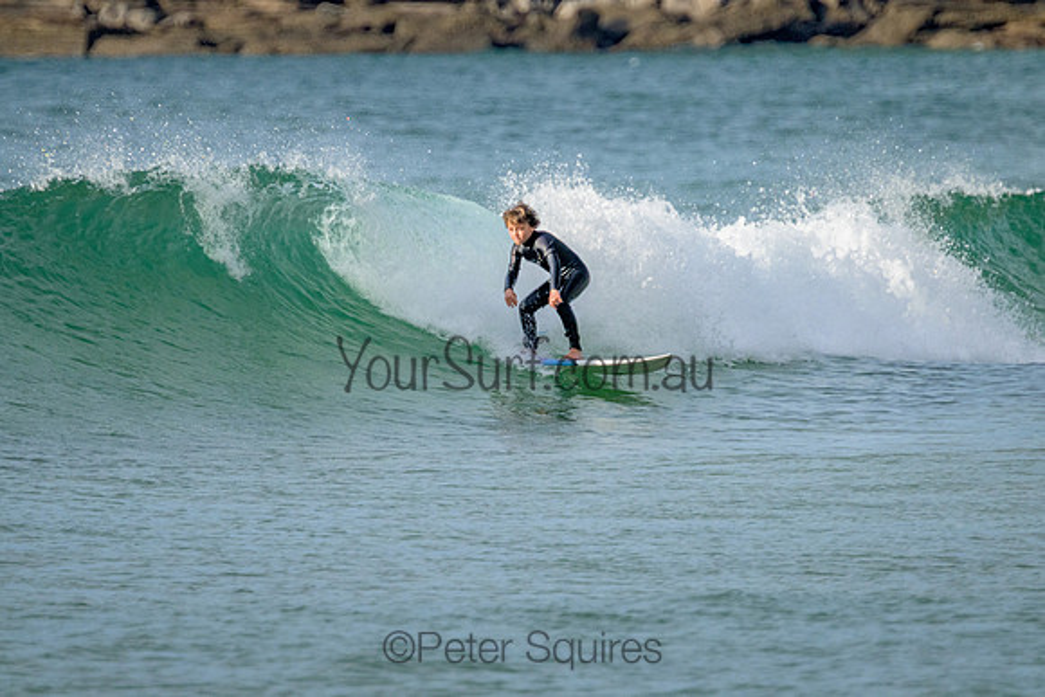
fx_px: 23227
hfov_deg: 2.6
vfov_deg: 1.7
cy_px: 348
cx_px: 522
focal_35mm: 800
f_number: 11
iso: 2500
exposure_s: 1/1250
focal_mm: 800
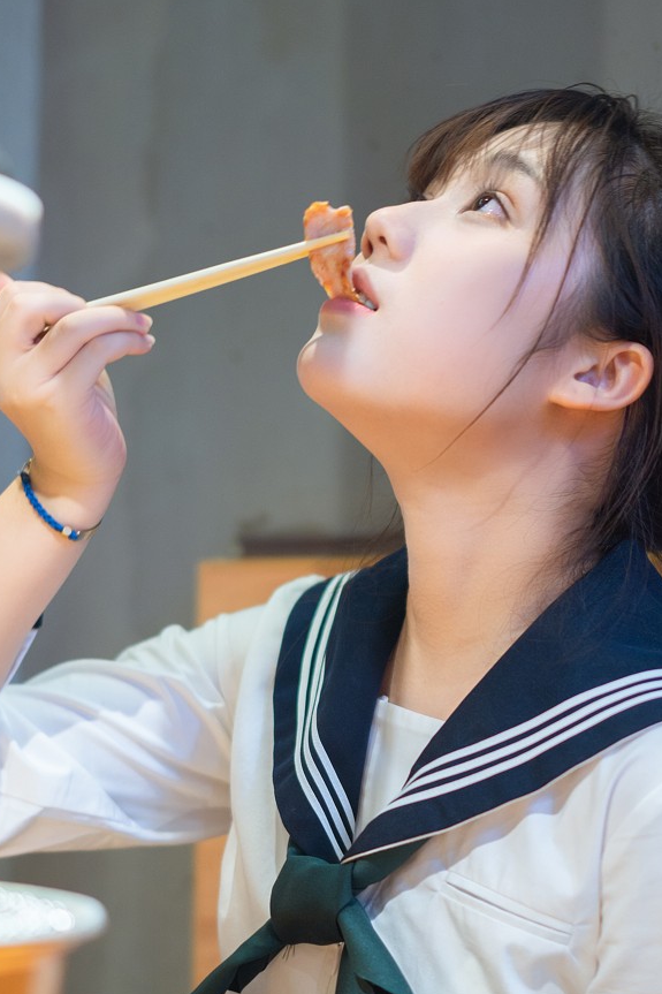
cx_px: 286
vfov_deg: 20.0
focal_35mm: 102
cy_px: 559
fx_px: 2814
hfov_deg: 13.4
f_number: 1.8
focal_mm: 55
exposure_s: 1/25
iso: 500
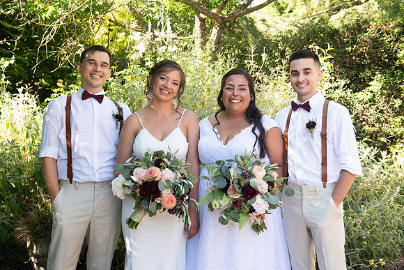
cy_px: 135
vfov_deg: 29.9
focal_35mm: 45
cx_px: 202
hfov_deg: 43.6
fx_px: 505
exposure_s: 1/320
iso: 640
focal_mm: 45
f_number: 4.5
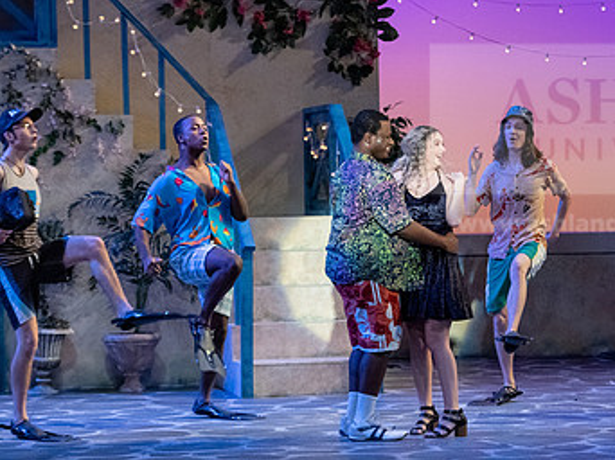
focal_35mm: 160
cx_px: 376
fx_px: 2841
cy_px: 261
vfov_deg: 9.3
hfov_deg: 12.3
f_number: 3.2
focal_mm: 98
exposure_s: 1/400
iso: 4000
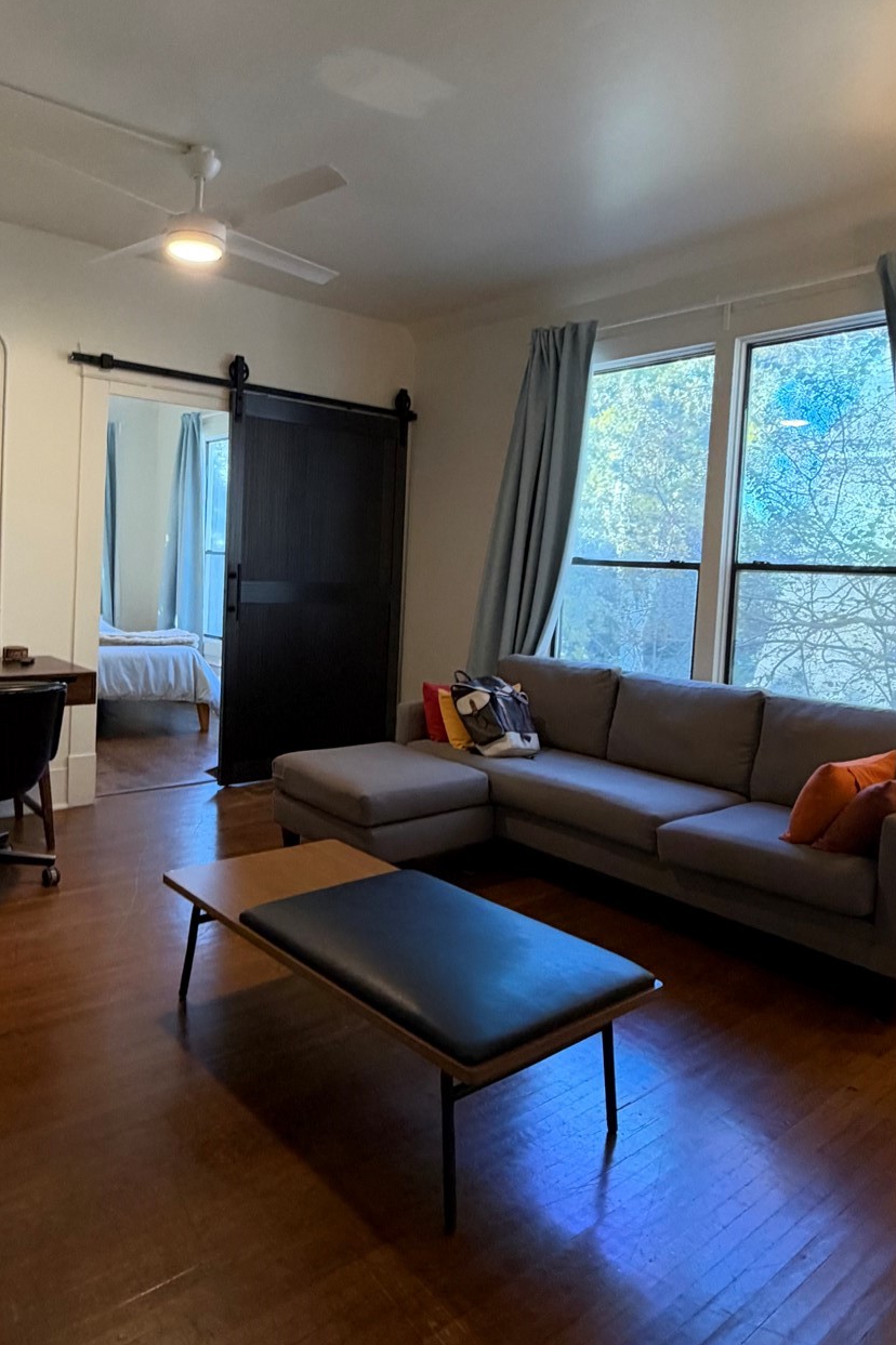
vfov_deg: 73.6
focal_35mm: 24
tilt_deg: -1.6
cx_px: 328
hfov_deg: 52.5
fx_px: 896
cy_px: 619
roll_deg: -2.2
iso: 400
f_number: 2.2
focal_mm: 2.22
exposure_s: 1/60
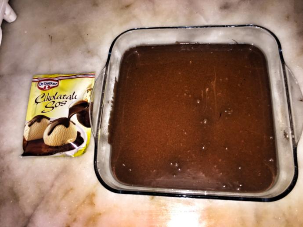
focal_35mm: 29
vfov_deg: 48.3
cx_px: 152
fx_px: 254
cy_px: 114
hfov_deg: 61.6
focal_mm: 4.15
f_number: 2.2
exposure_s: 1/19
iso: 32
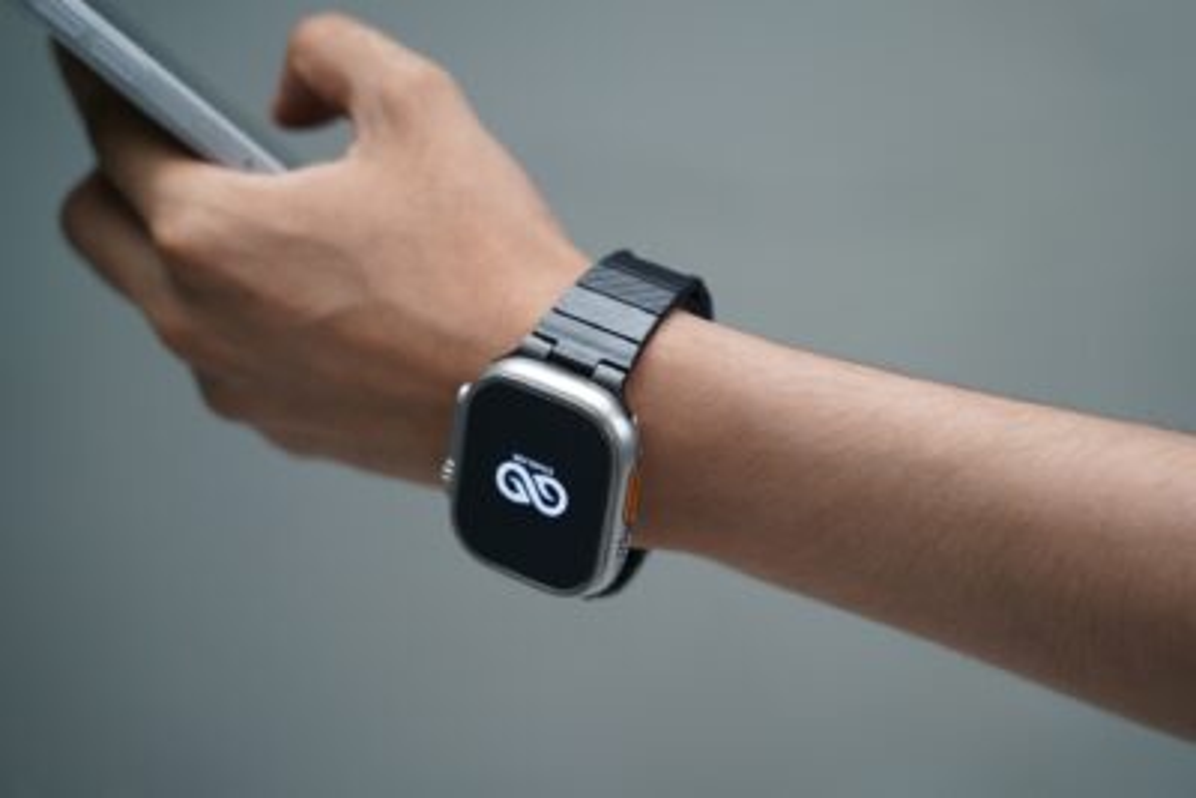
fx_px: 2492
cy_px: 399
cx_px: 598
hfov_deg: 27.0
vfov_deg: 18.2
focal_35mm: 75
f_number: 3.2
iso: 800
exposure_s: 1/80
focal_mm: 75
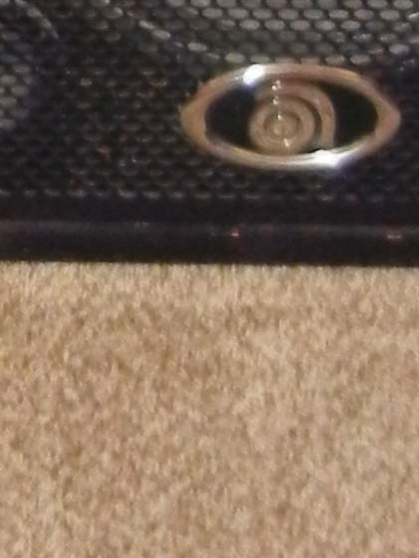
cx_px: -450
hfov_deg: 6.7
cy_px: -811
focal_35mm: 214
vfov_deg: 8.4
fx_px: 3452
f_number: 3.5
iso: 417
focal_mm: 5.4
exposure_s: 1/15
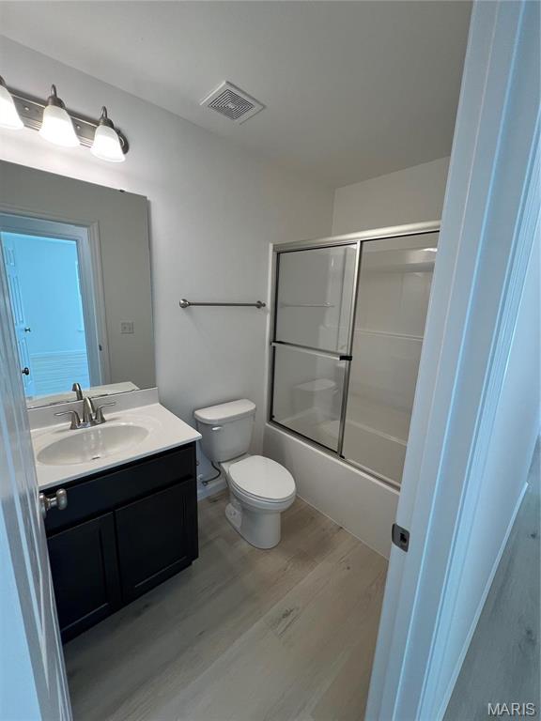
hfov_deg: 89.9
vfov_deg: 106.2
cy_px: 360
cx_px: 270
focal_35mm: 13
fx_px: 271
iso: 100
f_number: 1.8
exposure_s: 1/120
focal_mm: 1.57
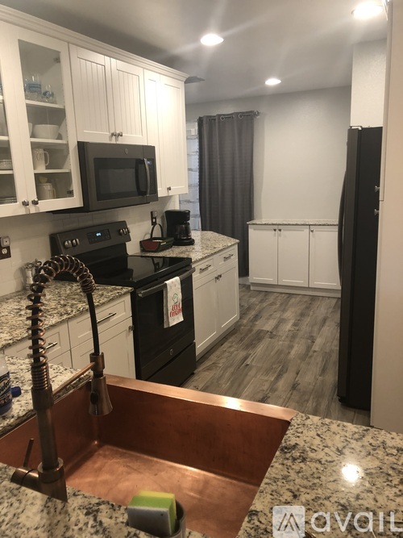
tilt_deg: -13.1
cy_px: 269
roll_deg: +1.9
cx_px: 202
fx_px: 435
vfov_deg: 63.5
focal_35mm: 28
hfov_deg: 49.7
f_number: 1.8
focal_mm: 3.99
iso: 40
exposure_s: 1/17
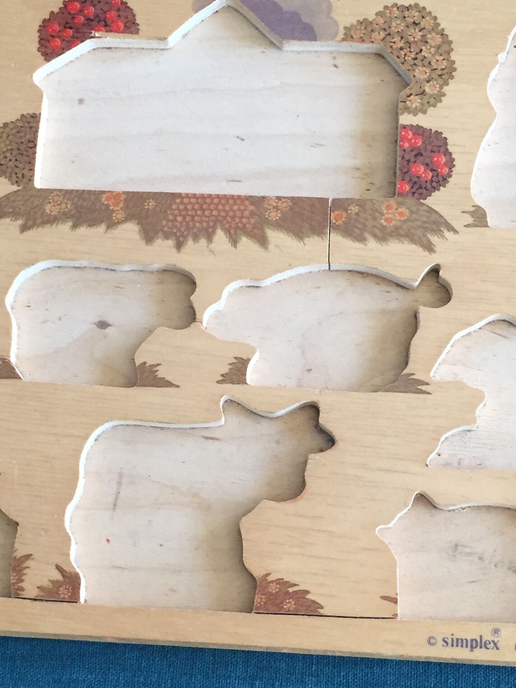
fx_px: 1232
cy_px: 394
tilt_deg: -75.6
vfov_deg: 31.2
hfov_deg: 23.6
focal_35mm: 62
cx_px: 246
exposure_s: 1/33
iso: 64
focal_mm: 4.15
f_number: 2.2
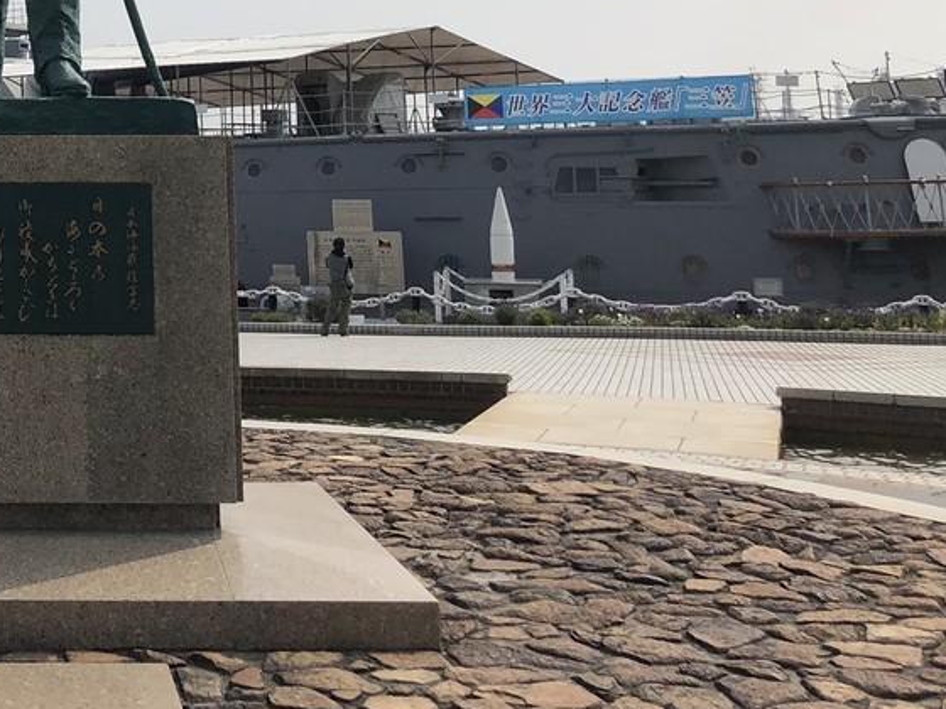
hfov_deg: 29.7
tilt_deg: +7.6
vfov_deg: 23.3
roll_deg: +0.1
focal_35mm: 60
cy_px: -14
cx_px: -35
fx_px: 1640
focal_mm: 3.99
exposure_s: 1/6024
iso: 20
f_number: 1.8
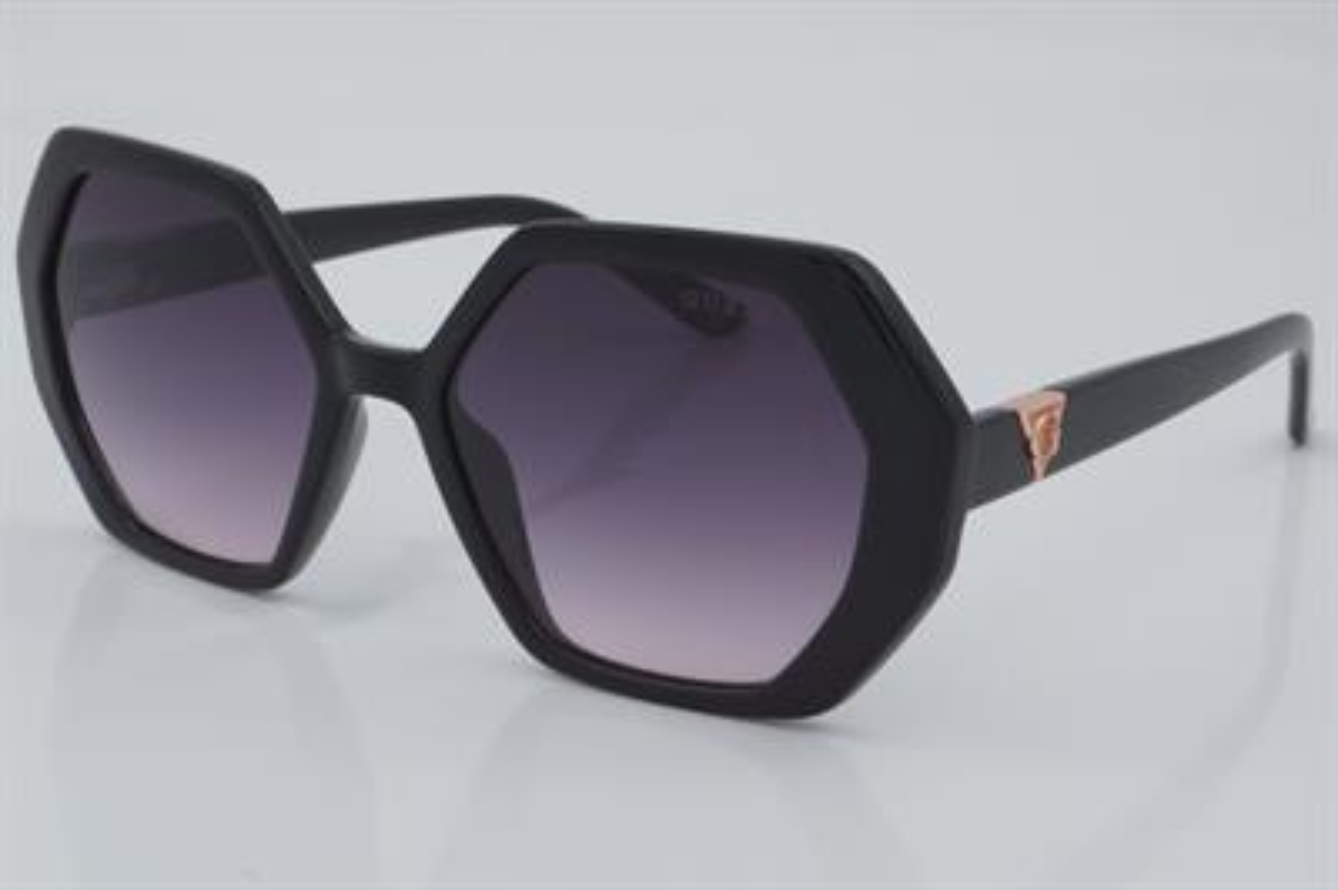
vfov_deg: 16.5
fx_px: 3064
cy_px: 445
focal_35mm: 82
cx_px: 669
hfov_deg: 24.6
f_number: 32
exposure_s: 1/4
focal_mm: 55
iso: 100
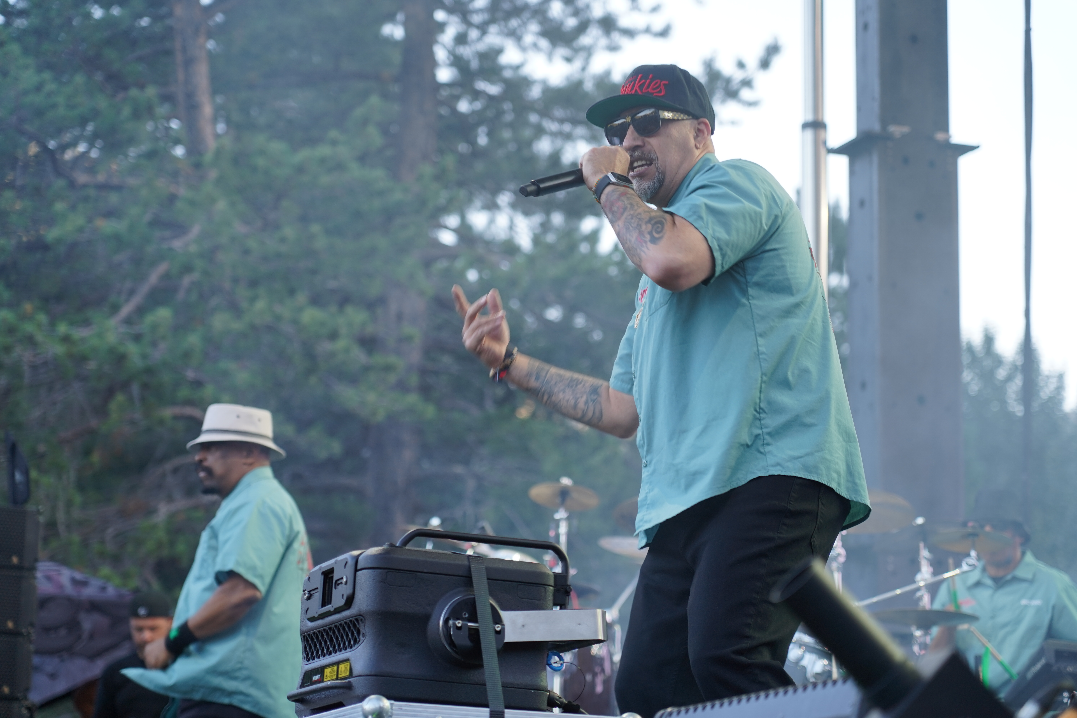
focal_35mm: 105
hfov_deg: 19.5
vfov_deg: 13.0
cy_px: 359
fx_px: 3141
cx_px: 538
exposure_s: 1/125
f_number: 4
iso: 250
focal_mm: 105
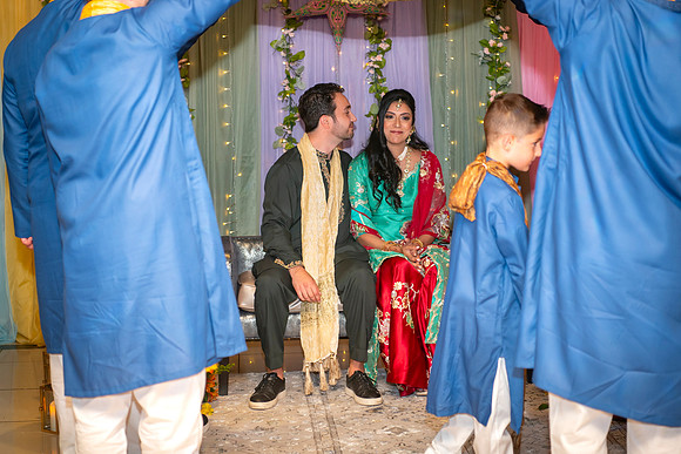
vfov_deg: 18.2
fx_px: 1416
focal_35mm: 75
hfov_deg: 27.0
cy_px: 224
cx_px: 336
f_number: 2.8
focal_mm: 70
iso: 800
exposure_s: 1/160
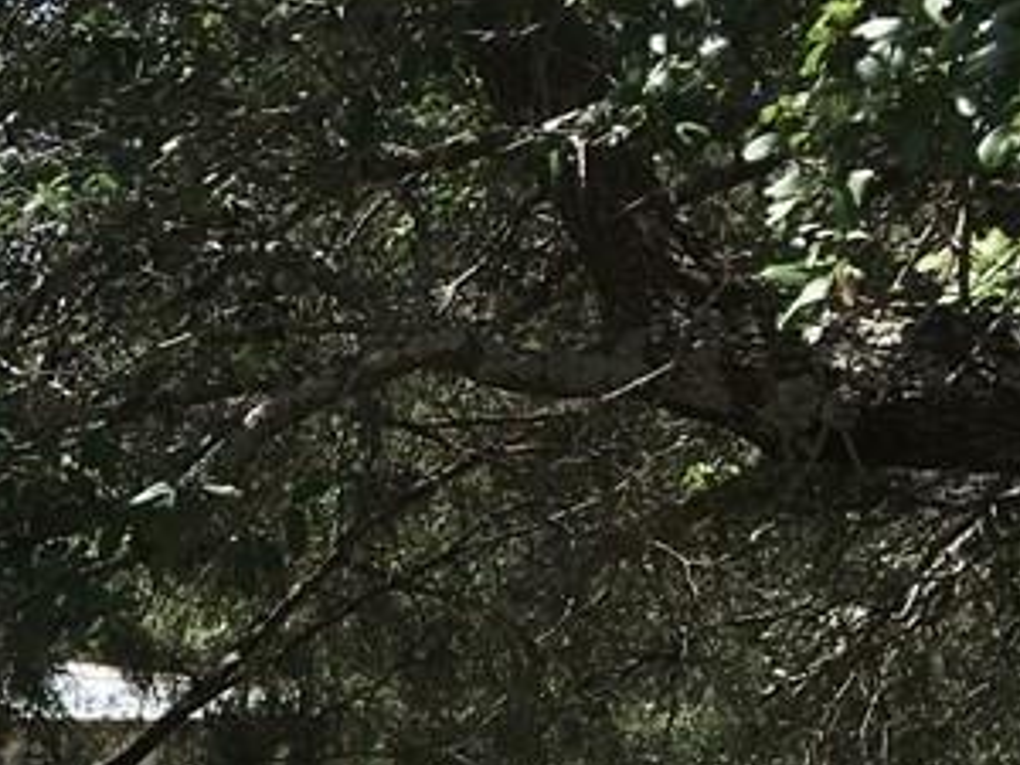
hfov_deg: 18.3
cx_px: -364
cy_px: 1166
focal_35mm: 99
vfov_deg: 14.0
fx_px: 2917
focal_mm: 4.15
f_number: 2.2
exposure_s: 1/950
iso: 25
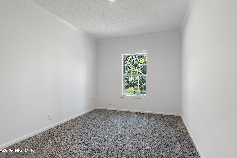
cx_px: 118
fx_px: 118
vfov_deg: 67.4
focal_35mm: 18
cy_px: 79
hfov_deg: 90.0
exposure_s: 1/2.5
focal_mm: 12
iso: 100
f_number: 4.8
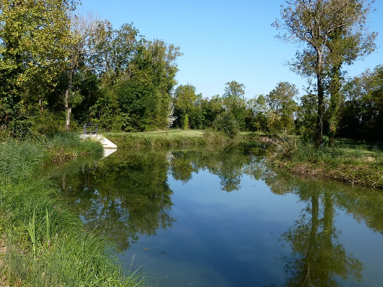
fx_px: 420
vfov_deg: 37.7
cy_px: 144
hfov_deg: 49.0
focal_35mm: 38
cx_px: 192
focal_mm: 4.4
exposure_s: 1/500
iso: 80
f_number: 4
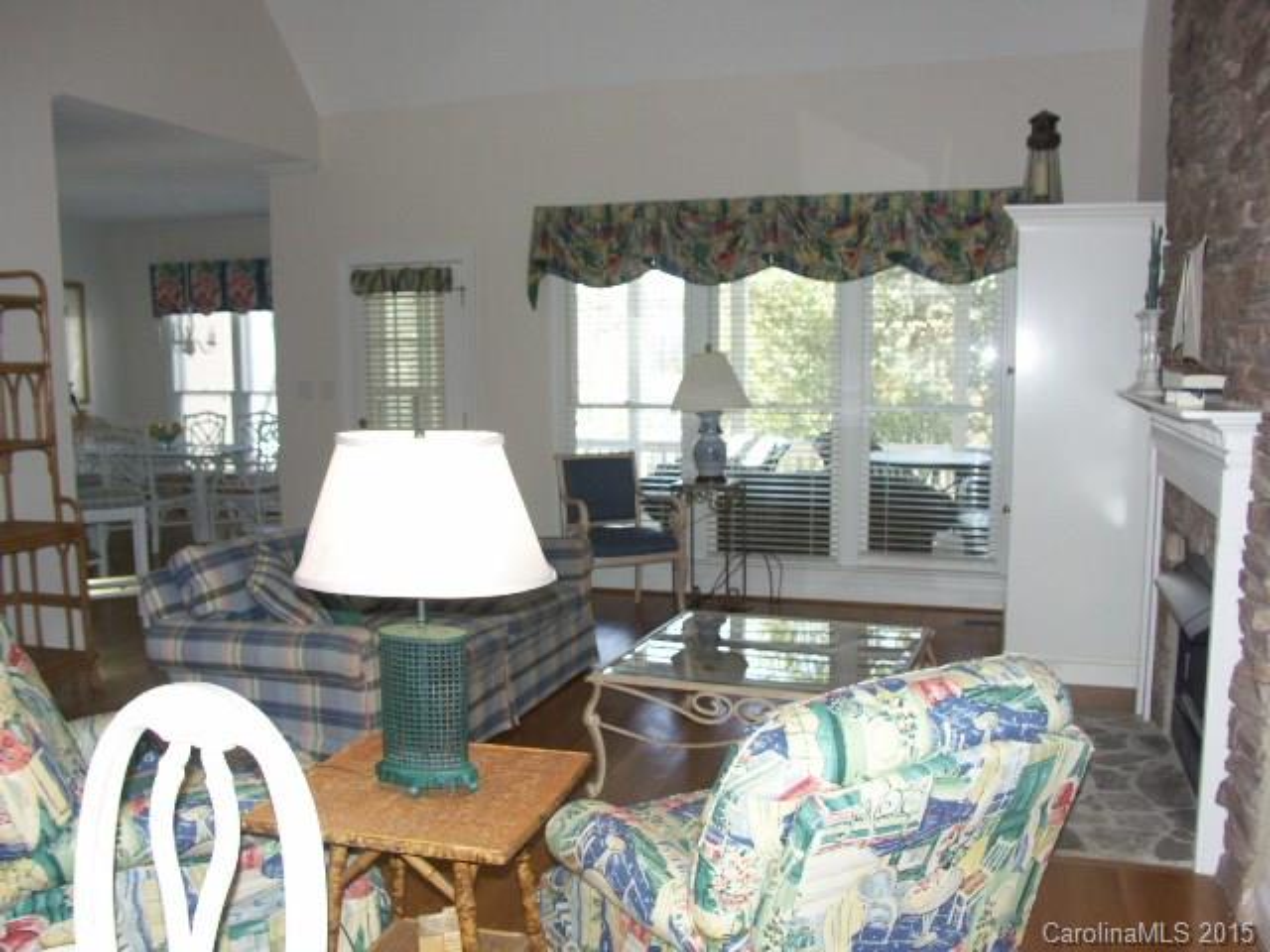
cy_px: 476
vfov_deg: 48.2
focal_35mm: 29
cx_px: 635
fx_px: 1064
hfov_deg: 61.7
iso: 100
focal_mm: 7.5
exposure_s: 1/50
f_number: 2.8
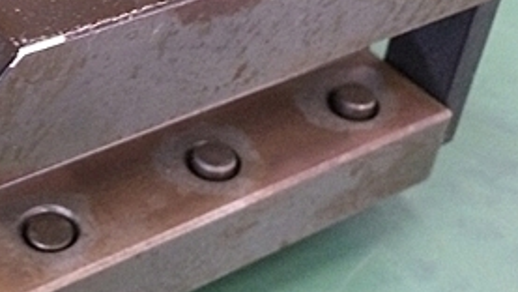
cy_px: 54
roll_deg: -2.3
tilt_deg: -36.7
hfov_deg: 28.2
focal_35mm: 73
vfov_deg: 16.4
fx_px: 1003
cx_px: 82
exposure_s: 1/15
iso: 320
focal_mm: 4.15
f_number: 2.2
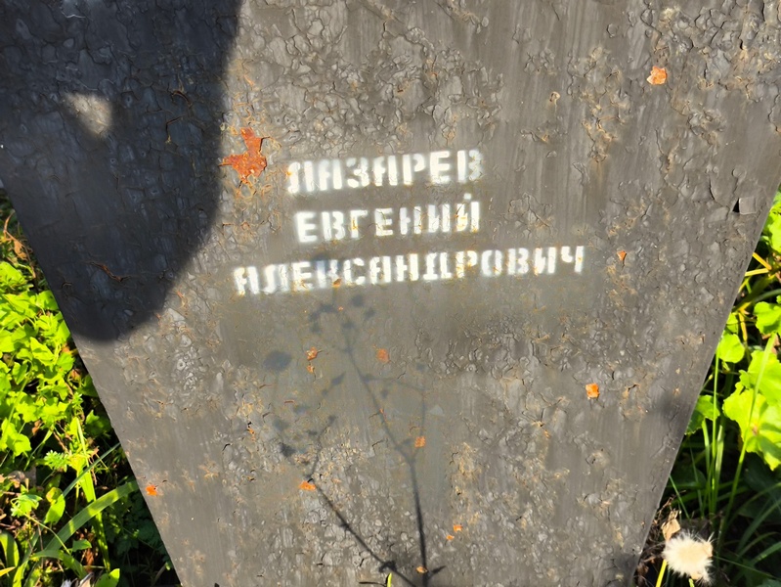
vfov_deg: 29.1
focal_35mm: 50
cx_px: 390
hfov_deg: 38.2
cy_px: 294
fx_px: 1129
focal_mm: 4.71
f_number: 1.7
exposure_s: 1/300
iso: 50
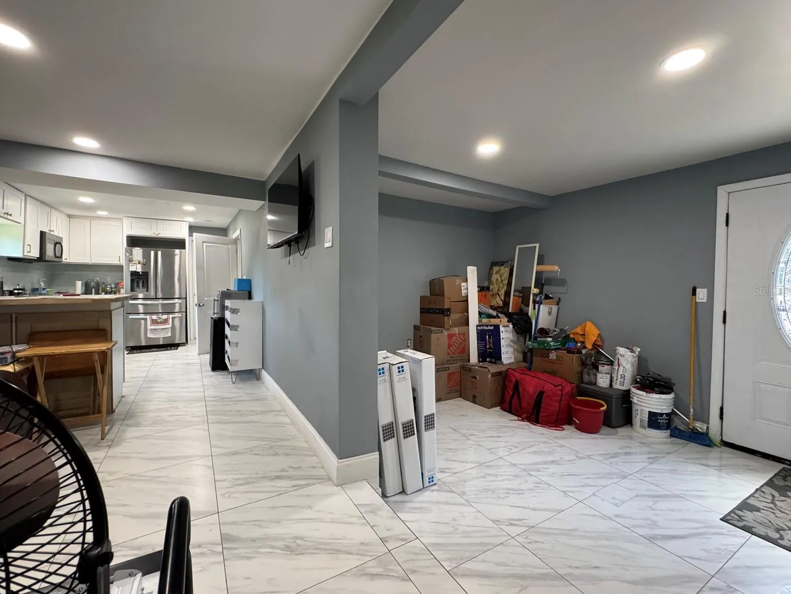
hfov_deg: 98.1
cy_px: 290
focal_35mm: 15
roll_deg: -0.1
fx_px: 343
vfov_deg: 81.7
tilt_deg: -0.7
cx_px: 380
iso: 250
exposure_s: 1/60
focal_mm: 2.22
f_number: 2.2
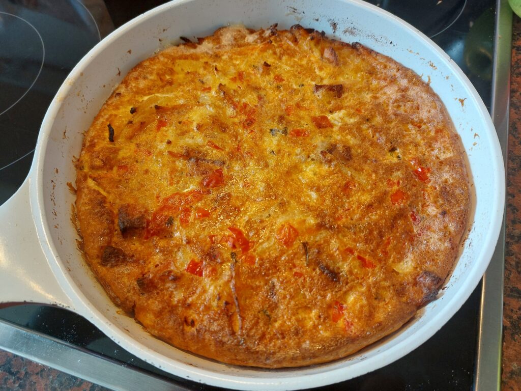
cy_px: 196
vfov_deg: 54.9
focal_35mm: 25
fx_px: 376
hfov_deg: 69.4
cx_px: 260
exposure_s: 1/50
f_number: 1.8
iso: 100
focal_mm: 5.23
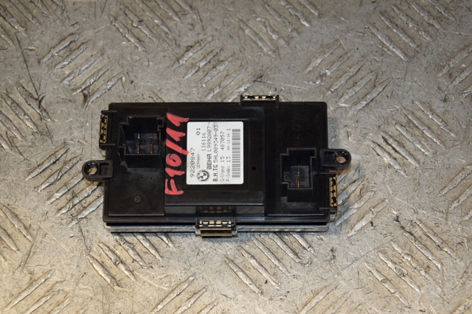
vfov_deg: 13.8
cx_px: 236
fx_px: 1297
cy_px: 157
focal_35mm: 99
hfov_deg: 20.6
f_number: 7.1
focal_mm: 66
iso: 800
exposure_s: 1/200
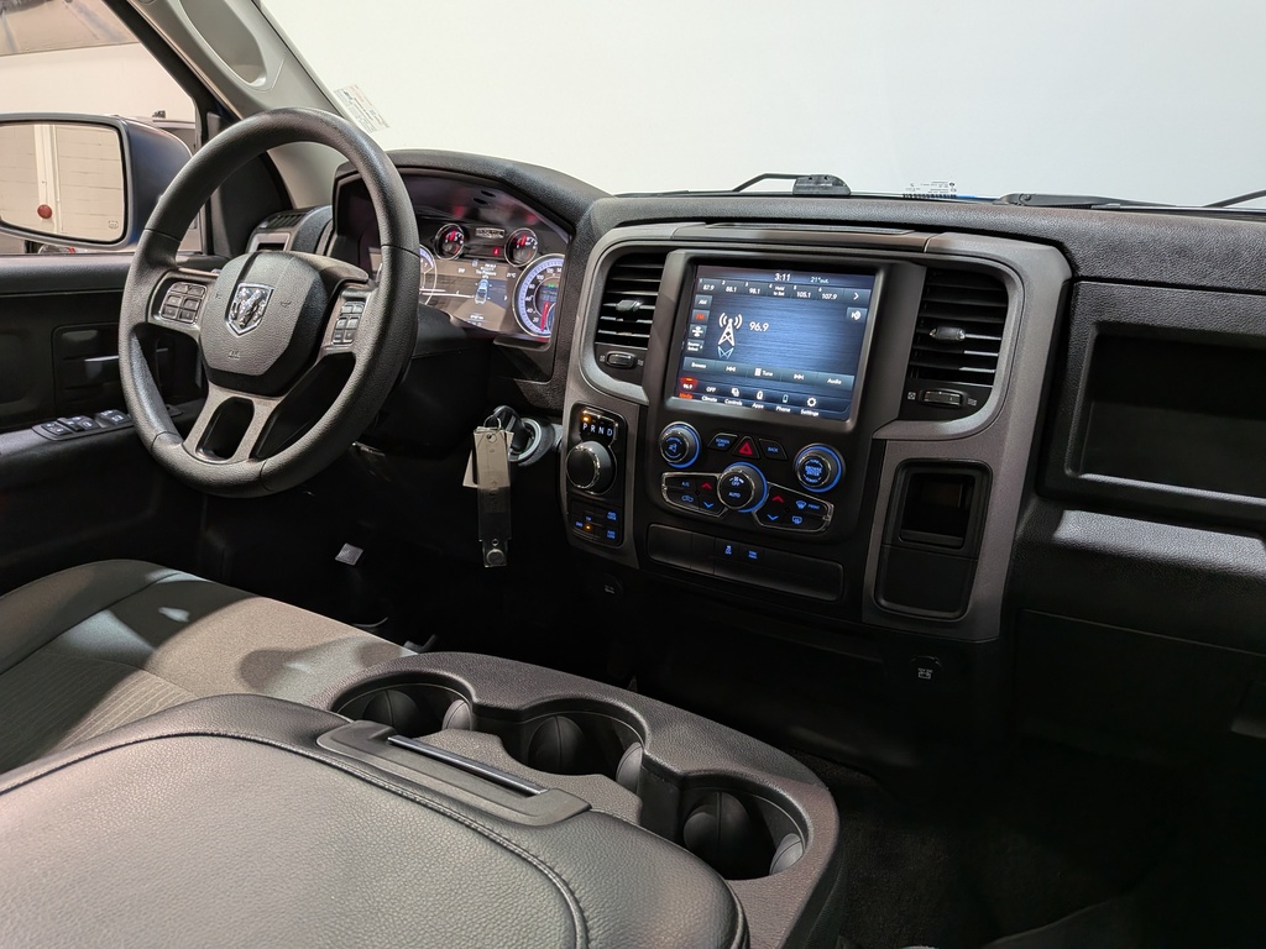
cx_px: 633
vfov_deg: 56.8
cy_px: 474
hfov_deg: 71.6
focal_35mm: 24
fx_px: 878
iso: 46
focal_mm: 4.53
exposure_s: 1/24
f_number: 1.7
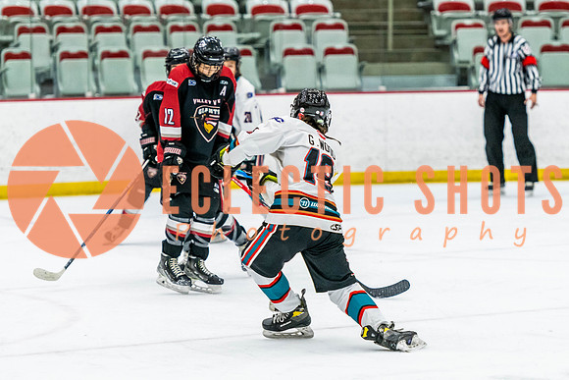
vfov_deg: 6.7
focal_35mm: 204
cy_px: 170
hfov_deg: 10.1
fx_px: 3222
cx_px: 340
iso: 2500
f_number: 2.8
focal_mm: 145
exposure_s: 1/640
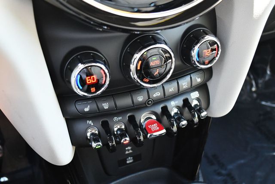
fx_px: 306
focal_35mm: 40
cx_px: 138
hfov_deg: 48.4
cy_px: 92
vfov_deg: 33.5
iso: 1800
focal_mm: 20
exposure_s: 1/125
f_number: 3.8
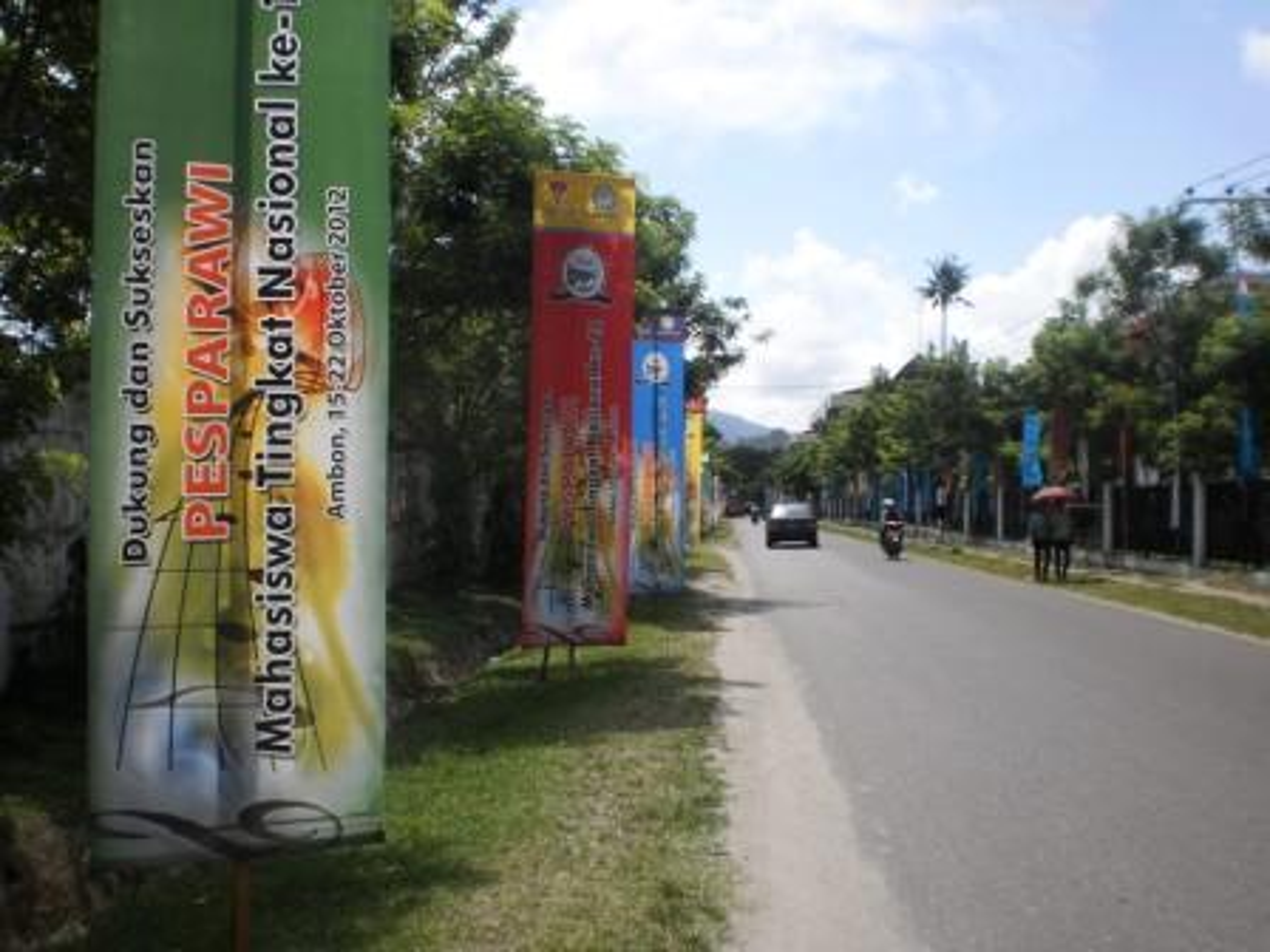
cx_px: 635
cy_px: 476
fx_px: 1321
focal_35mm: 36
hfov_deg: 51.4
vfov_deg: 39.7
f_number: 4.6
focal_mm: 6.3
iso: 100
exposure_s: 1/640
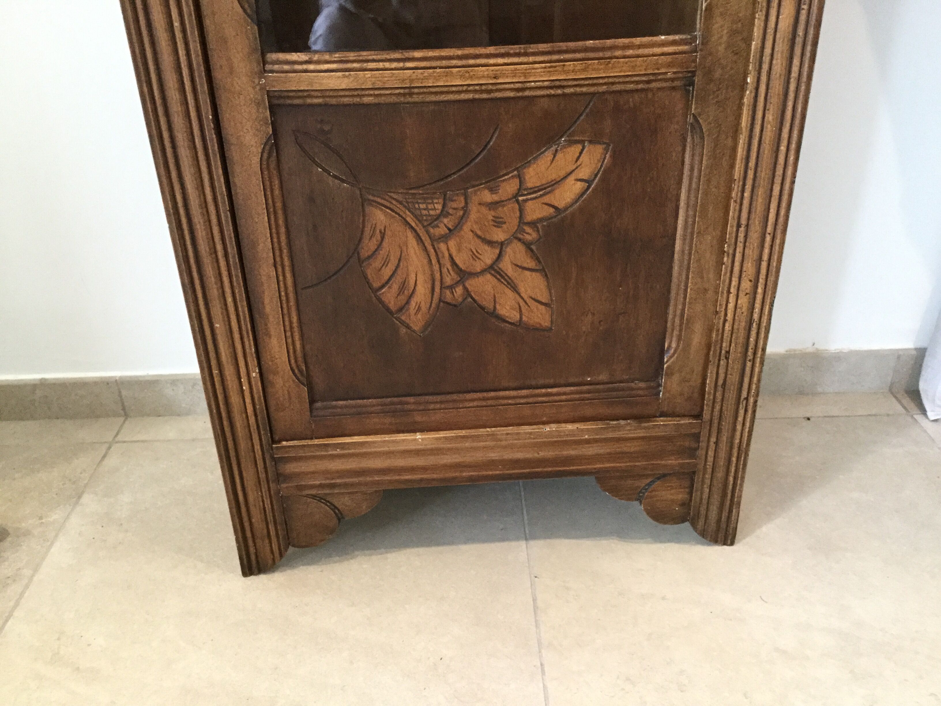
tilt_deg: -30.0
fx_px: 843
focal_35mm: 31
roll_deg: -0.1
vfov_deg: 45.4
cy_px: 353
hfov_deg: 58.4
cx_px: 470
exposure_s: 1/25
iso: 200
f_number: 2.4
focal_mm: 3.3
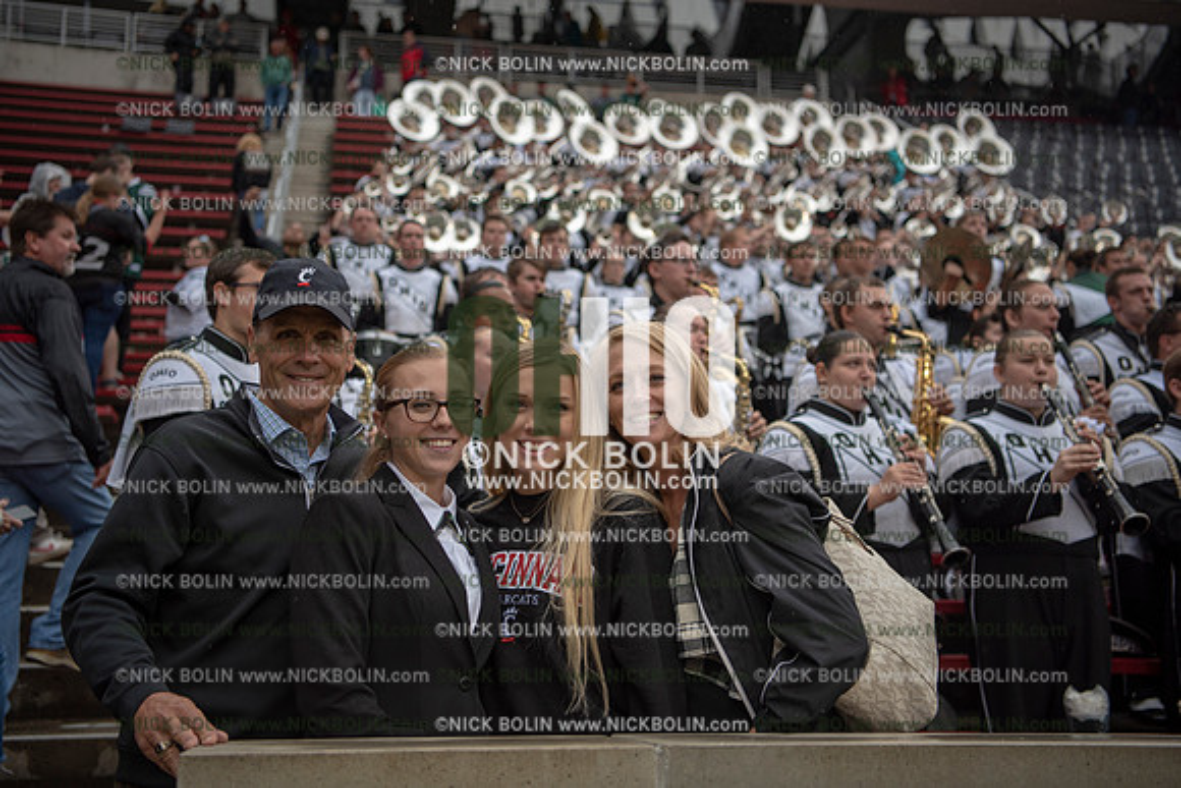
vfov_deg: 29.9
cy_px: 394
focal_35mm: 45
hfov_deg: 43.6
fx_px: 1477
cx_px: 590
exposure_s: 1/1000
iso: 250
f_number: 2.8
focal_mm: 45
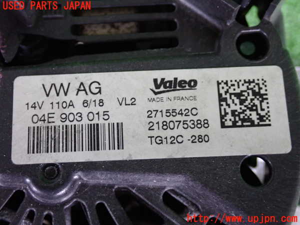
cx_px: 150
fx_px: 468
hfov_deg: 35.5
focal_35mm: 54
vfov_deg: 27.0
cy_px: 112
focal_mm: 9.65
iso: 800
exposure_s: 1/50
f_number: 3.3
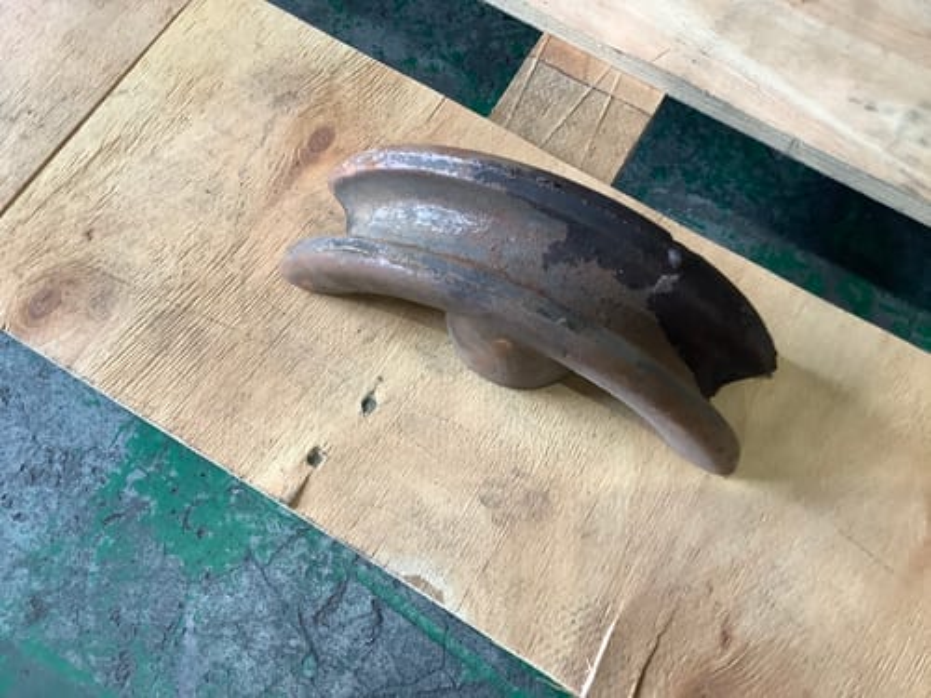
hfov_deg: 58.4
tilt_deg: -75.1
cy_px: 349
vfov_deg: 45.4
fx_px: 834
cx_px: 466
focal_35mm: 31
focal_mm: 3.3
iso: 100
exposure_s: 1/50
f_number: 2.4
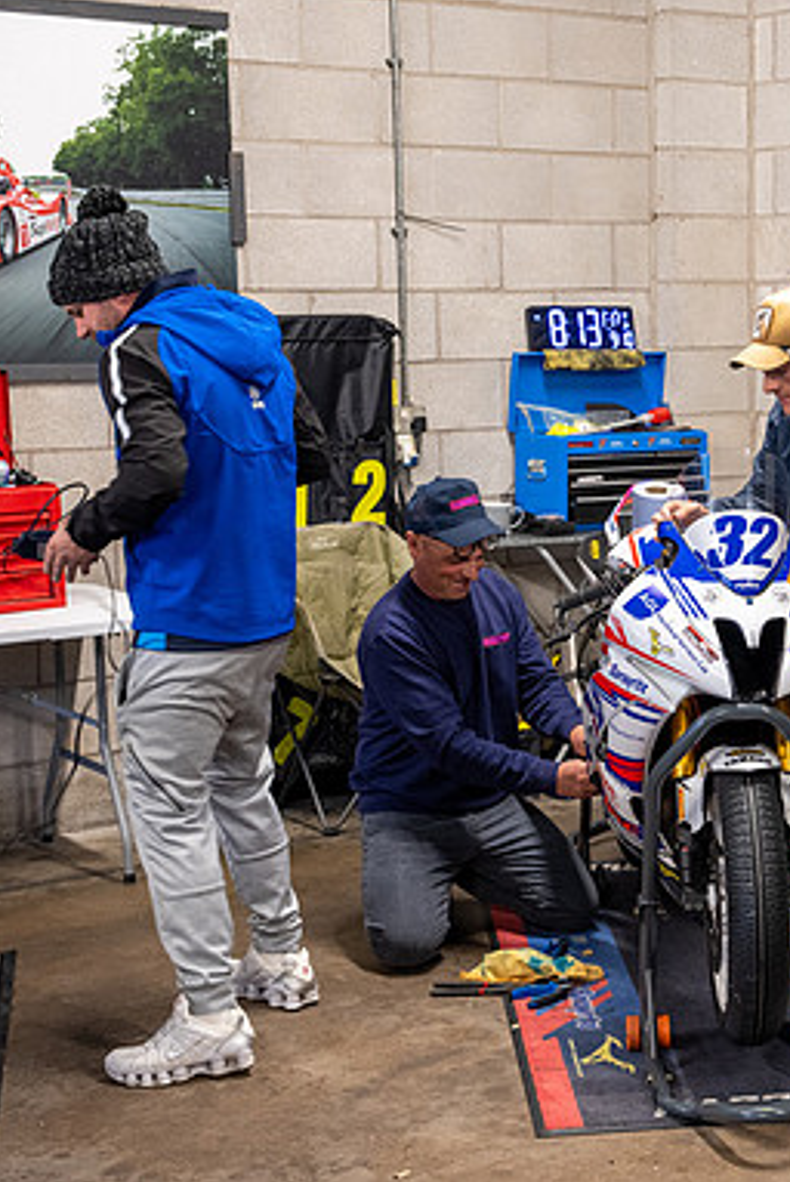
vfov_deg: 29.6
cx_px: 733
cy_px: 593
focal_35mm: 68
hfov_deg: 19.6
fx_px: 2234
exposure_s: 1/40
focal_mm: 40
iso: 1250
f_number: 4.5
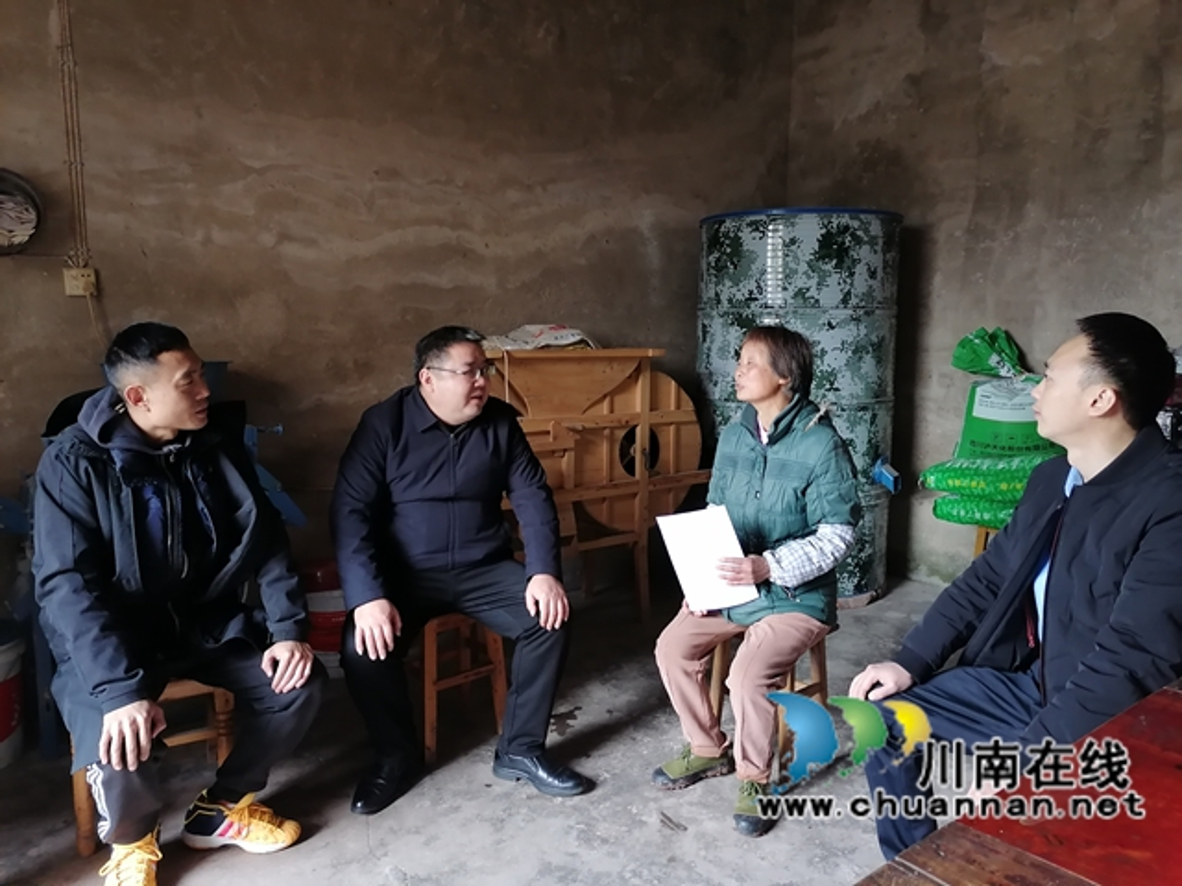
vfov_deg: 51.4
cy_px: 443
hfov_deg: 65.3
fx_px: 922
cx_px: 591
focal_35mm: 27
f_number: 1.8
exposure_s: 1/33.3
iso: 250
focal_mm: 5.3
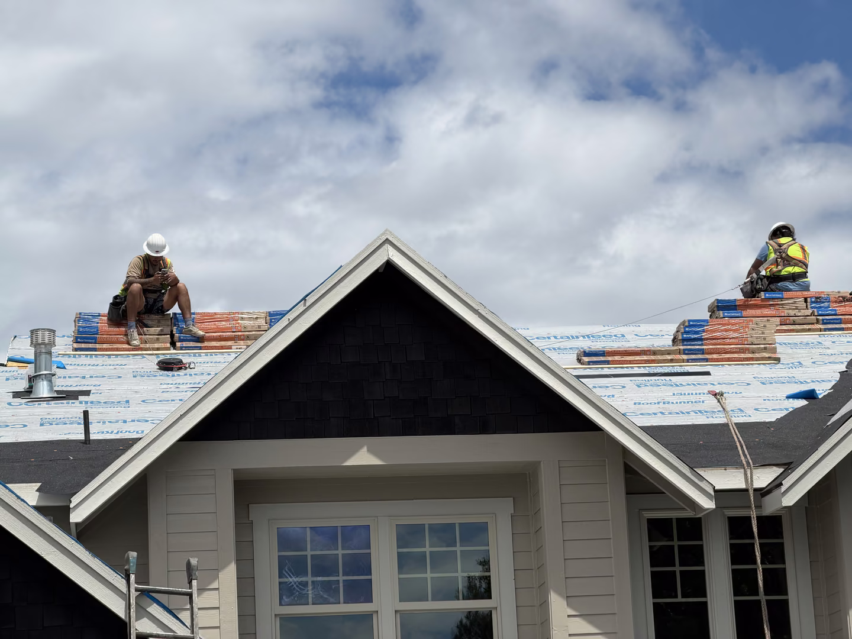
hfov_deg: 19.6
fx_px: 2461
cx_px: 426
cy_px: 320
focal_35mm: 100
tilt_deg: +12.4
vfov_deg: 14.8
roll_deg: +2.7
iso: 20
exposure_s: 1/1068
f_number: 2.8
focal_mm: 16.89
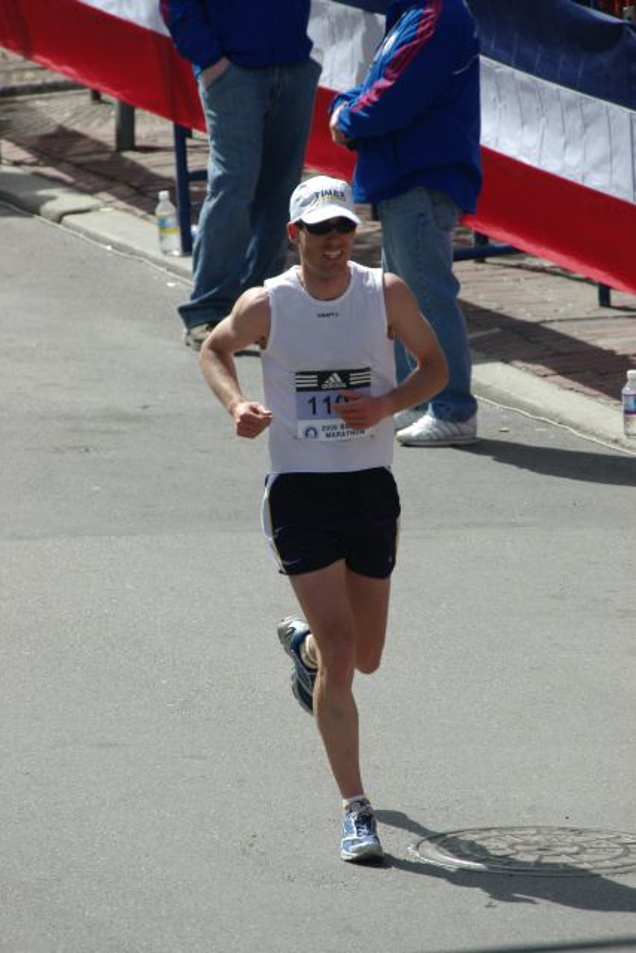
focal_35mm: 540
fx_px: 14301
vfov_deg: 3.8
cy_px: 476
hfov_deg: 2.5
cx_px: 318
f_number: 9
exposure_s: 1/640
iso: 400
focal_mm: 360
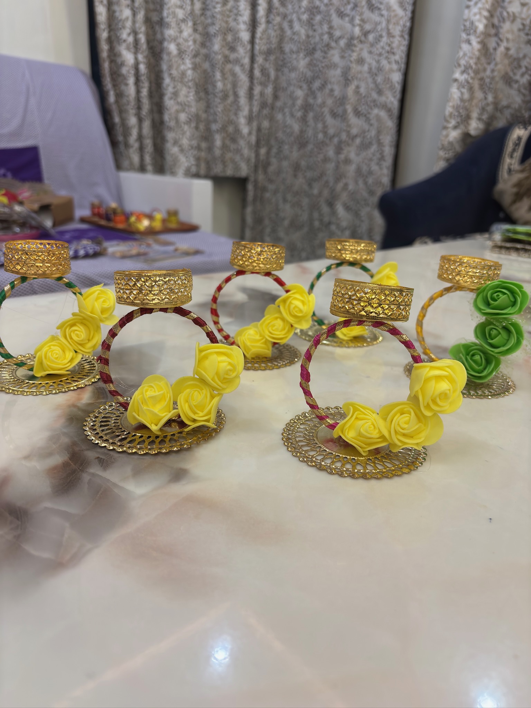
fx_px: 532
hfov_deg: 53.1
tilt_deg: -19.9
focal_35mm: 26
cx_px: 266
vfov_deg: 67.3
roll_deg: -2.8
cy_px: 354
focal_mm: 5.96
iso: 32
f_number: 1.6
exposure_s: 1/50
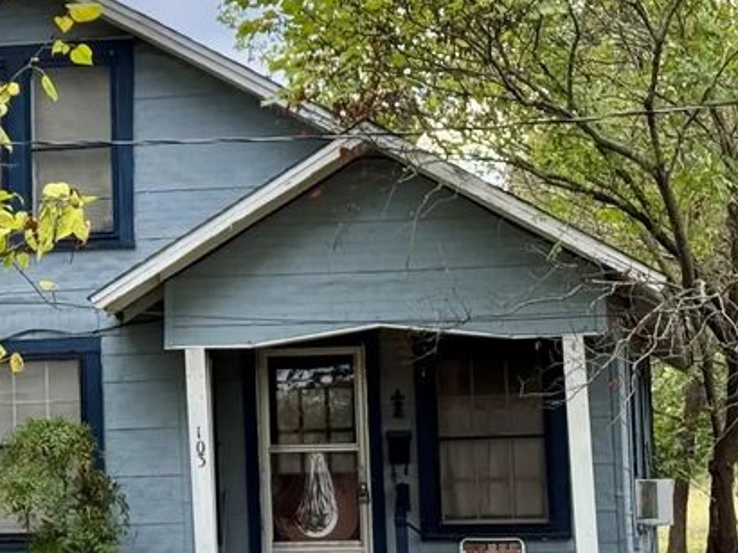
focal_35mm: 120
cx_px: 31
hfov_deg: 16.2
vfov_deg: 12.3
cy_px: 268
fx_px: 2557
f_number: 1.78
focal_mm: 6.76
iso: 64
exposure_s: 1/368
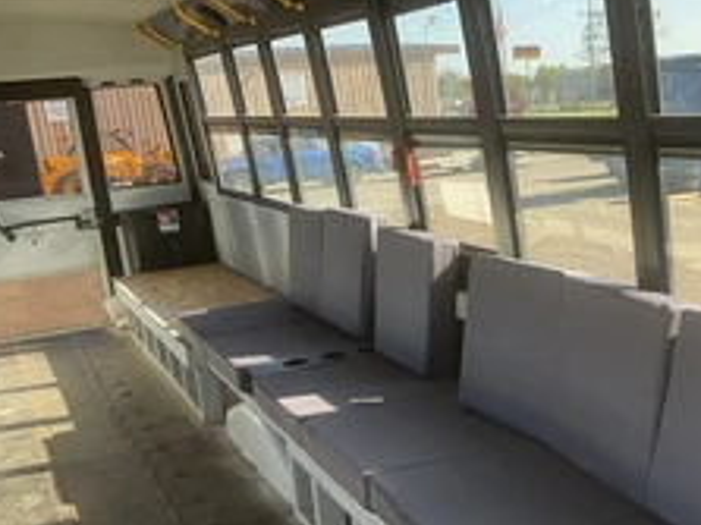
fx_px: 1052
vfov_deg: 27.6
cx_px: 560
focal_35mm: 52
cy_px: 396
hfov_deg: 35.7
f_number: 1.8
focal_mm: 3
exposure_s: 1/122
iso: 50
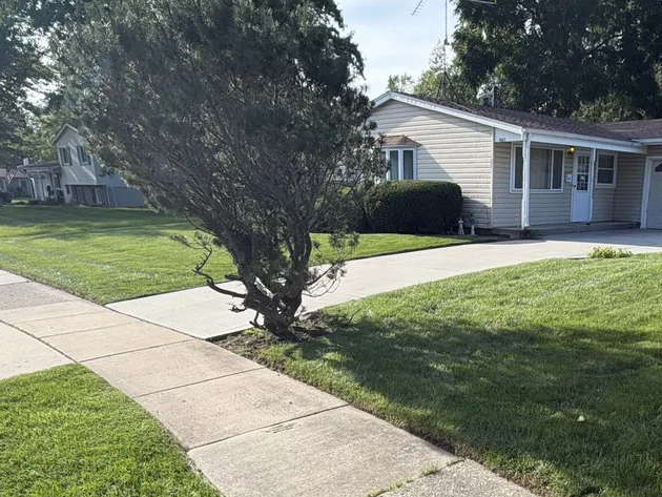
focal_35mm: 32
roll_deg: -0.4
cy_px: 381
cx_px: 480
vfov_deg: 42.6
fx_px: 612
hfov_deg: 54.6
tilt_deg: -17.4
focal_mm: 2.22
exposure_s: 1/502
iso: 40
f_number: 2.2
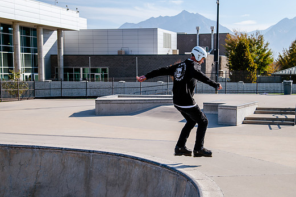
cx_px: 159
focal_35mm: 60
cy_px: 106
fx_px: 493
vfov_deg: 22.6
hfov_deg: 33.4
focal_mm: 50
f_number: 6.3
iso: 200
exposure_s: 1/500
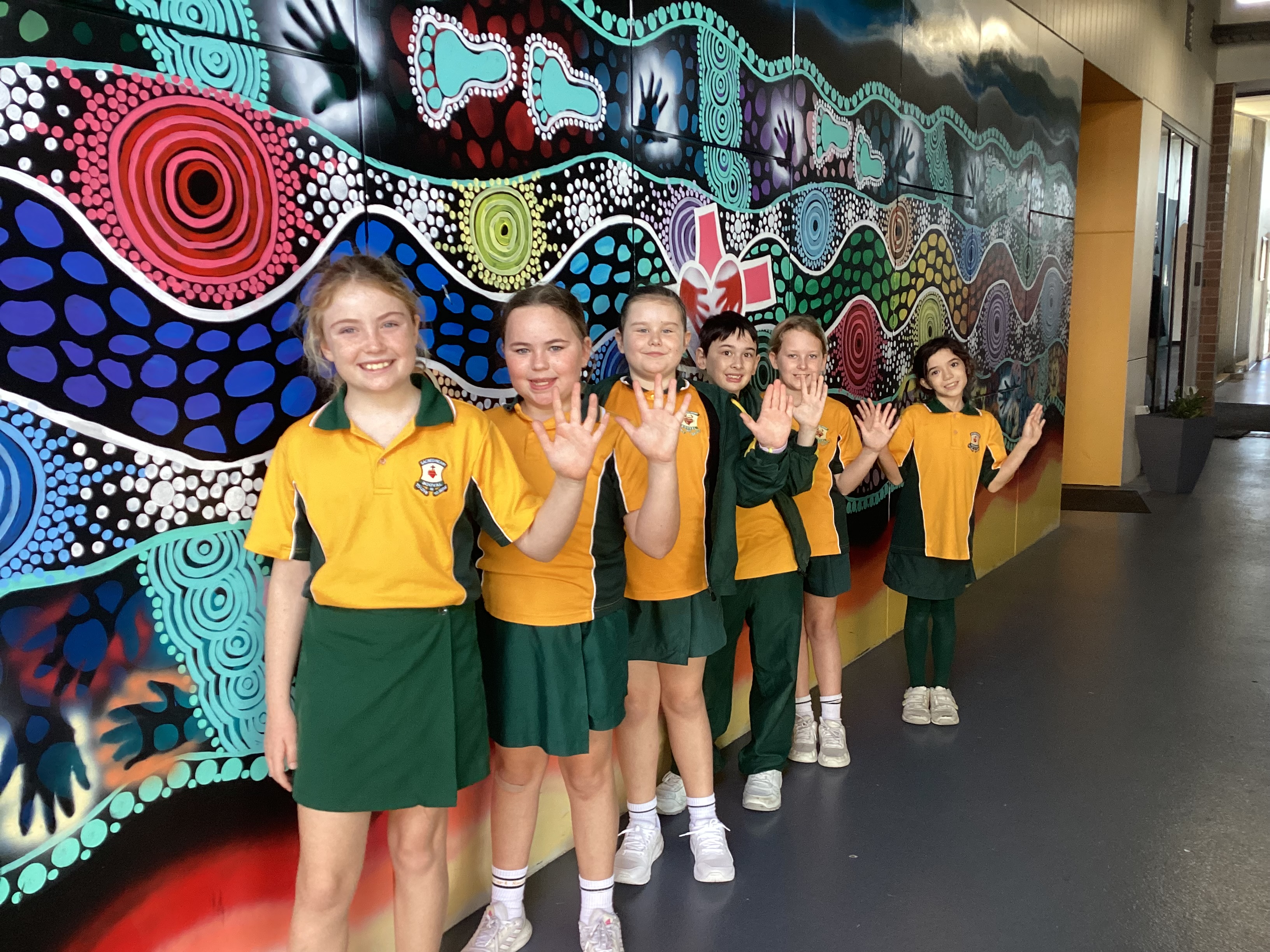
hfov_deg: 58.4
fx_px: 1137
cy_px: 476
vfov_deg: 45.4
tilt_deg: -9.7
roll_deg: +1.5
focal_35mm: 31
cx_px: 635
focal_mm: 3.3
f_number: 2.4
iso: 125
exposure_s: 1/50
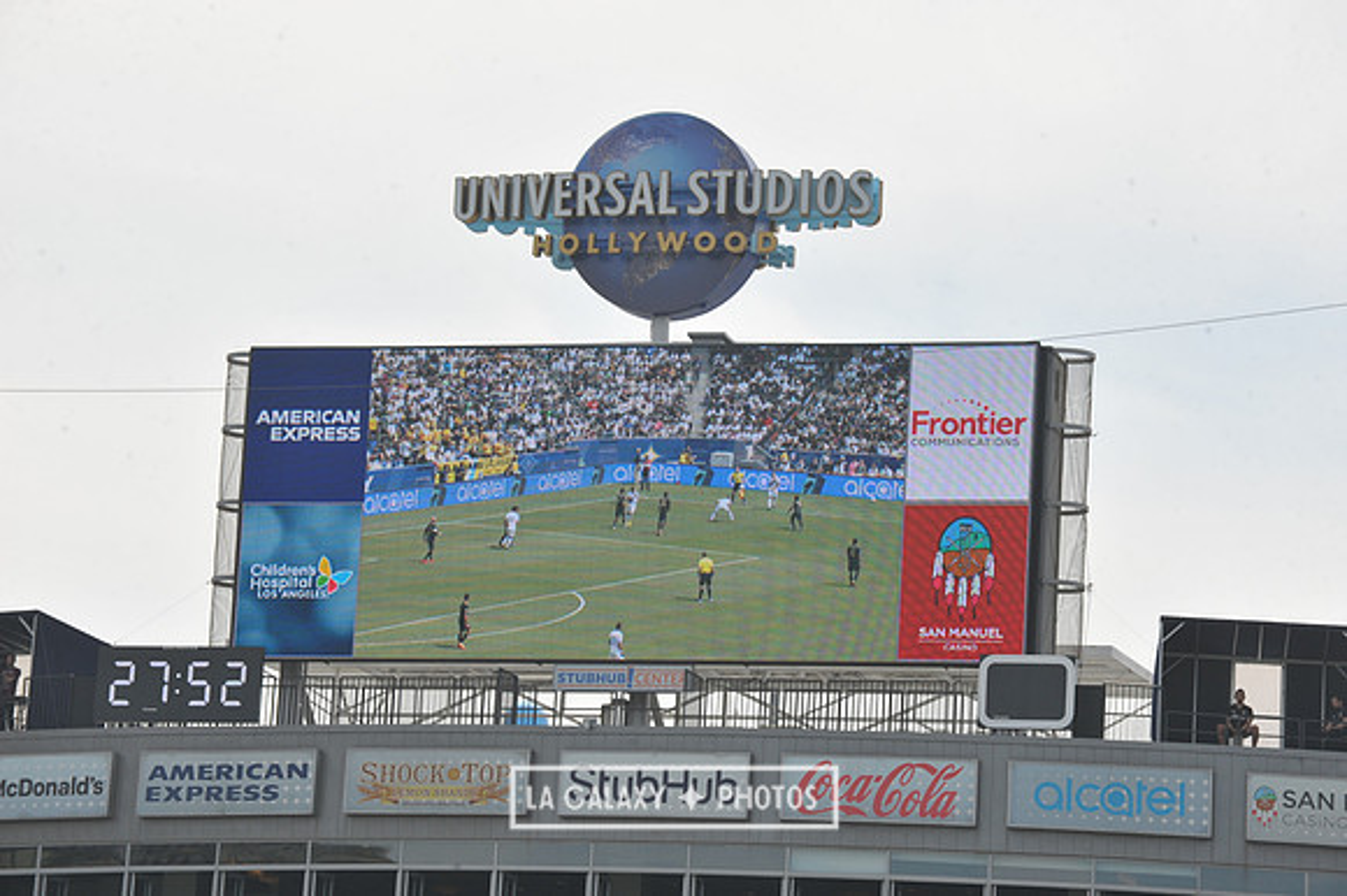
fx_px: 6544
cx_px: 674
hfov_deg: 11.8
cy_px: 448
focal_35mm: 175
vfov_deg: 7.8
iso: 320
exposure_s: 1/500
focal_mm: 175
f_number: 13
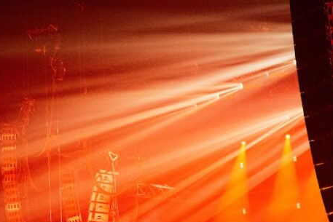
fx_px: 1388
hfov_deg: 13.5
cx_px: 307
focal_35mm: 150
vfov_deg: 9.1
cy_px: 155
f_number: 2.8
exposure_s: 1/100
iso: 4000
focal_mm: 67
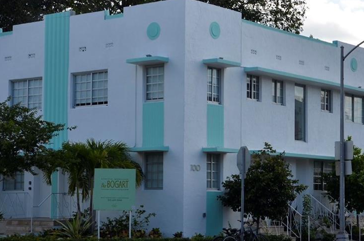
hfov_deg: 22.2
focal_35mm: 92
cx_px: 214
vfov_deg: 14.8
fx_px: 928
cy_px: 108
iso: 100
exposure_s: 1/250
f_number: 8
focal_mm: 28
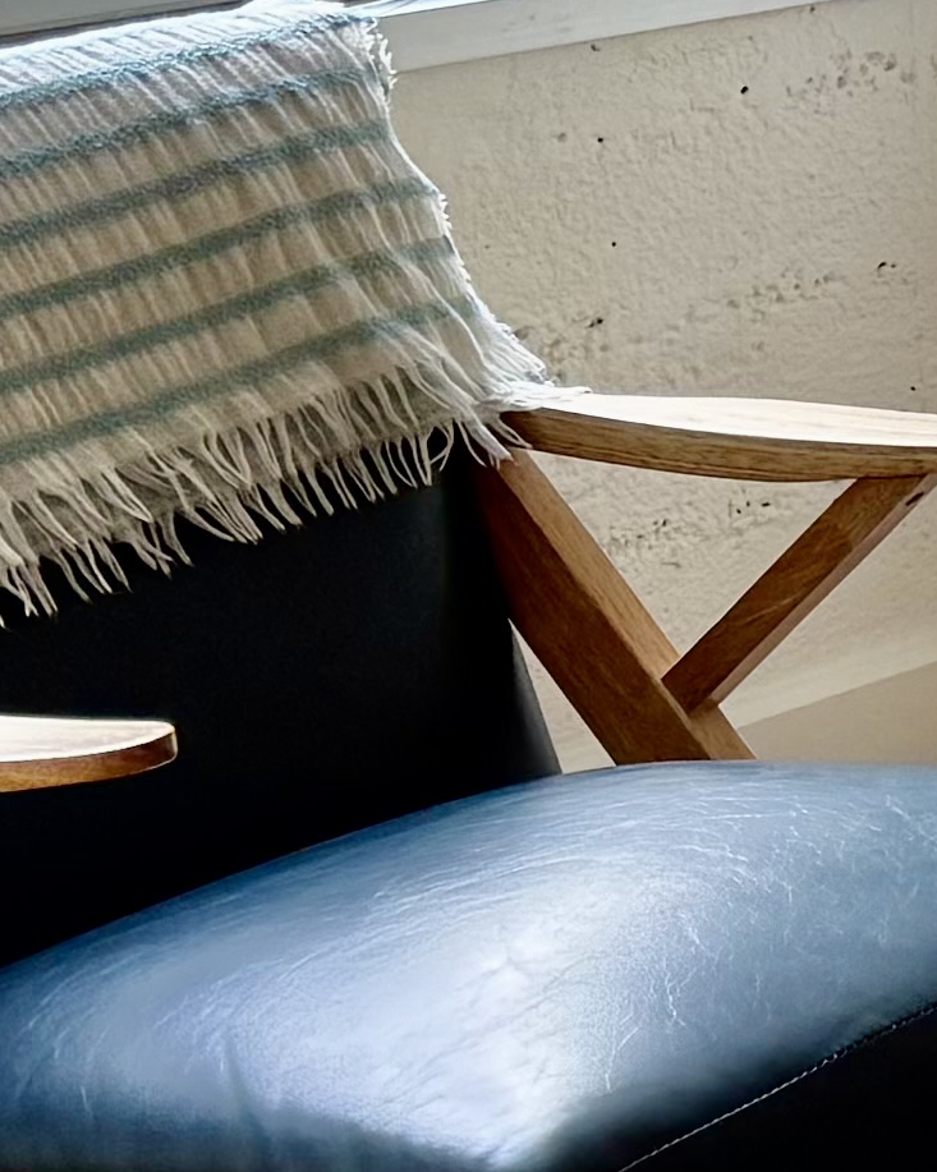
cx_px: 2865
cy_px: 276
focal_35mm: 146
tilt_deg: -12.2
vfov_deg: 13.2
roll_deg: -3.0
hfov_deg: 8.7
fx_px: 5064
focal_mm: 6.76
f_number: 1.78
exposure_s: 1/120
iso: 160
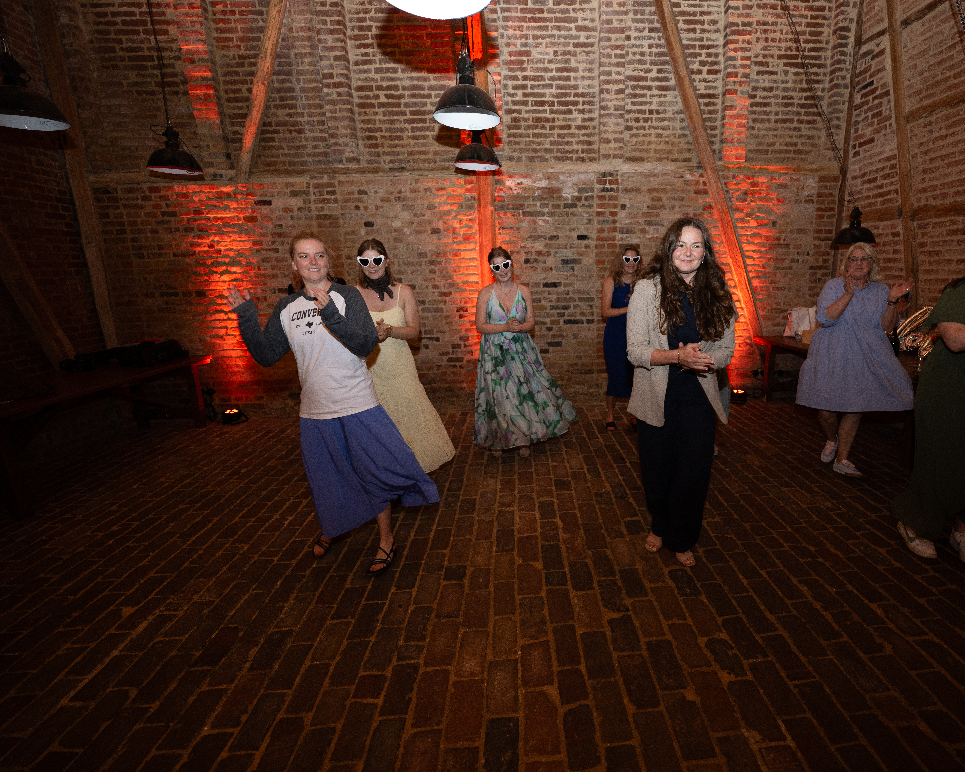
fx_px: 457
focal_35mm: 16
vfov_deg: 80.4
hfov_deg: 92.4
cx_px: 559
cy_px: 382
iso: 1000
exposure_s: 1/80
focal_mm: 14
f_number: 3.2
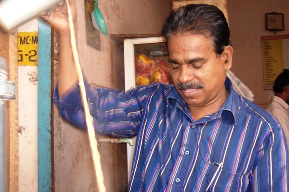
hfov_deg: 38.2
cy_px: 56
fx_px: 417
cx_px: 138
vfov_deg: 25.8
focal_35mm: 52
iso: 186
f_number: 2.8
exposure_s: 1/60
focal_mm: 8
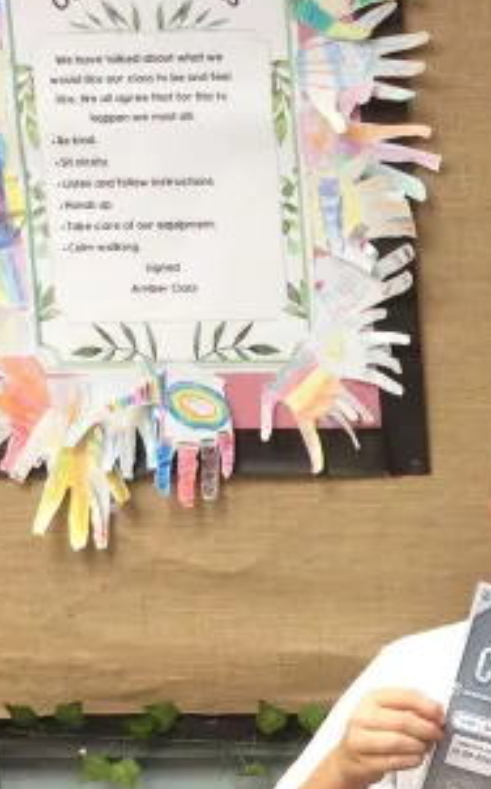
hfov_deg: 15.0
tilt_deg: -11.8
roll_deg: +1.7
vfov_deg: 25.0
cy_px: 671
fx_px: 1739
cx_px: 716
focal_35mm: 81
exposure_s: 1/33
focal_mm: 3.3
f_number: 2.4
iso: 32
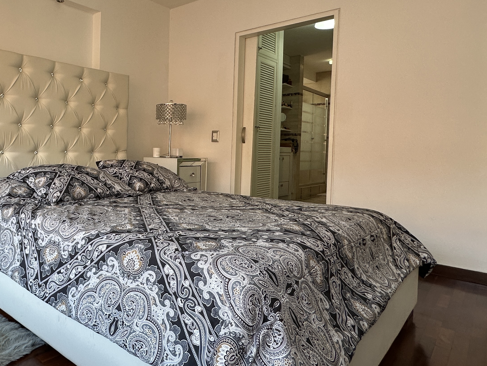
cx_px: 88
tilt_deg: -2.2
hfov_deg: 61.0
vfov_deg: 52.9
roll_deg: -0.8
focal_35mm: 26
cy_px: 159
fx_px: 366
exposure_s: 1/99
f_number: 2.2
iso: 80
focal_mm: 2.22
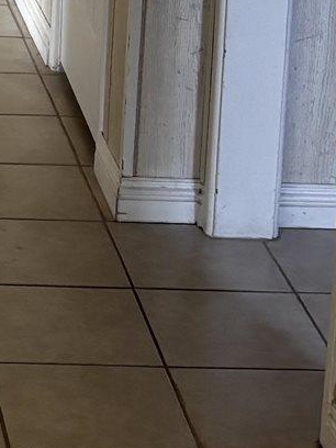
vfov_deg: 12.8
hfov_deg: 9.7
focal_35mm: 147
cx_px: -200
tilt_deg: -9.4
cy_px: -215
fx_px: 1902
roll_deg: -3.2
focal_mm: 5.96
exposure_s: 1/63
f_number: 1.6
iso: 125
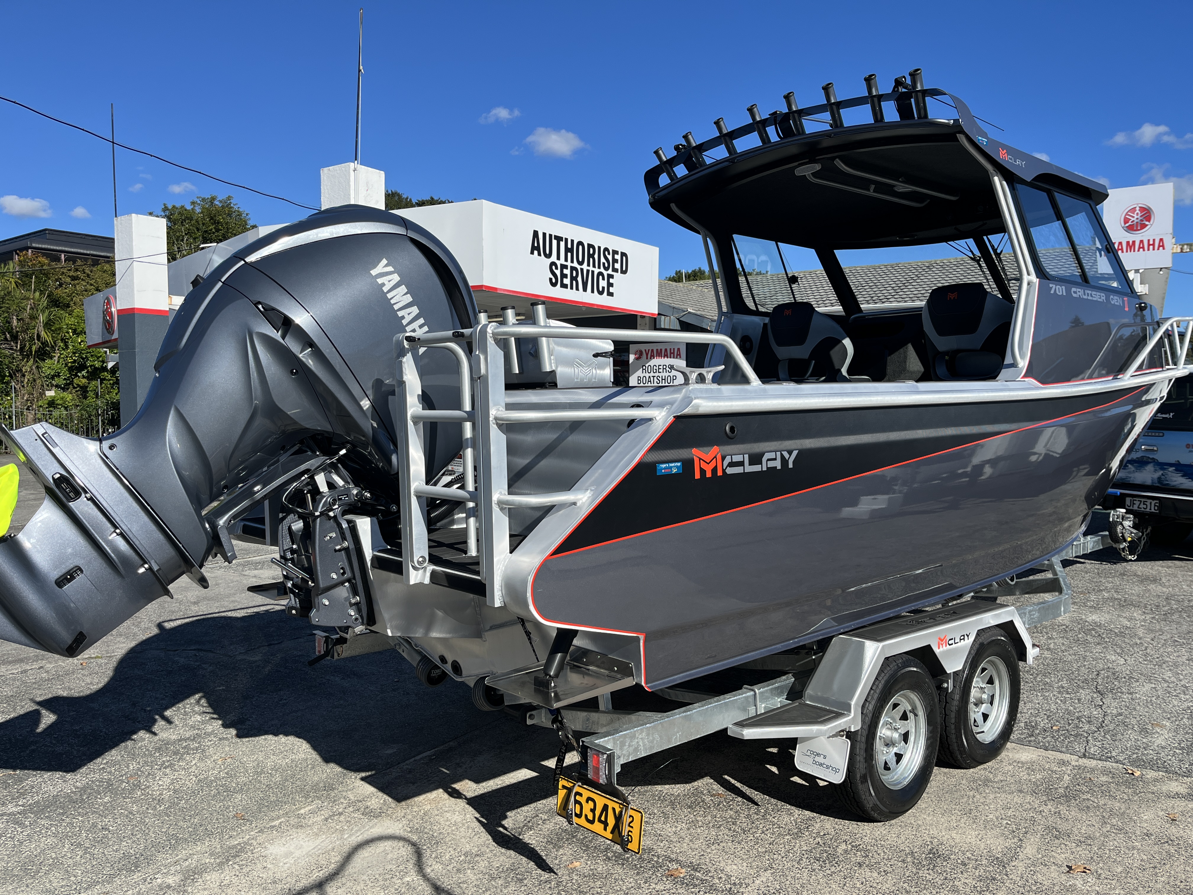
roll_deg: +0.3
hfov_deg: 67.3
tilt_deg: -2.9
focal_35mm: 26
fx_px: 896
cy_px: 448
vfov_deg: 53.1
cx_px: 596
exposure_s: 1/3311
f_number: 1.6
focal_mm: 5.1
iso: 50
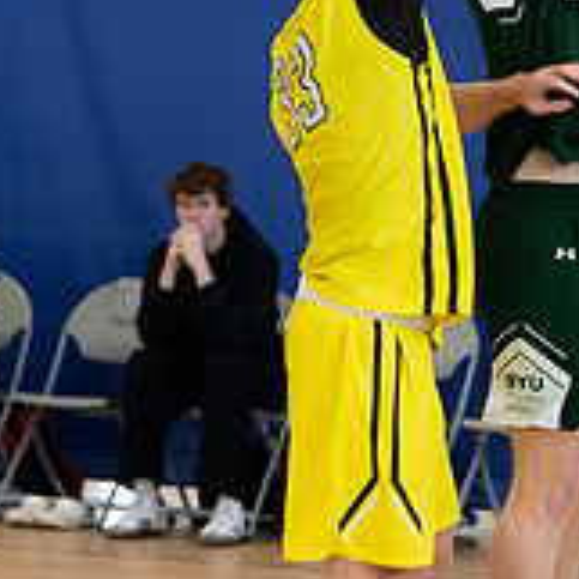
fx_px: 5715
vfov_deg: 5.8
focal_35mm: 302
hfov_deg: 5.8
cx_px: 399
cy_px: 50
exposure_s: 1/500
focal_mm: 85
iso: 3200
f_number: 3.5
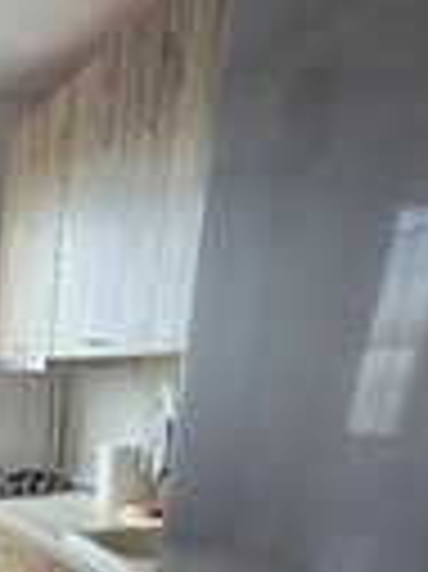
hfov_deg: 28.5
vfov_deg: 36.1
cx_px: -135
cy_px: 680
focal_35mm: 41
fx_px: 677
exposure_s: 1/50
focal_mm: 2.2
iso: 100
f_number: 2.2
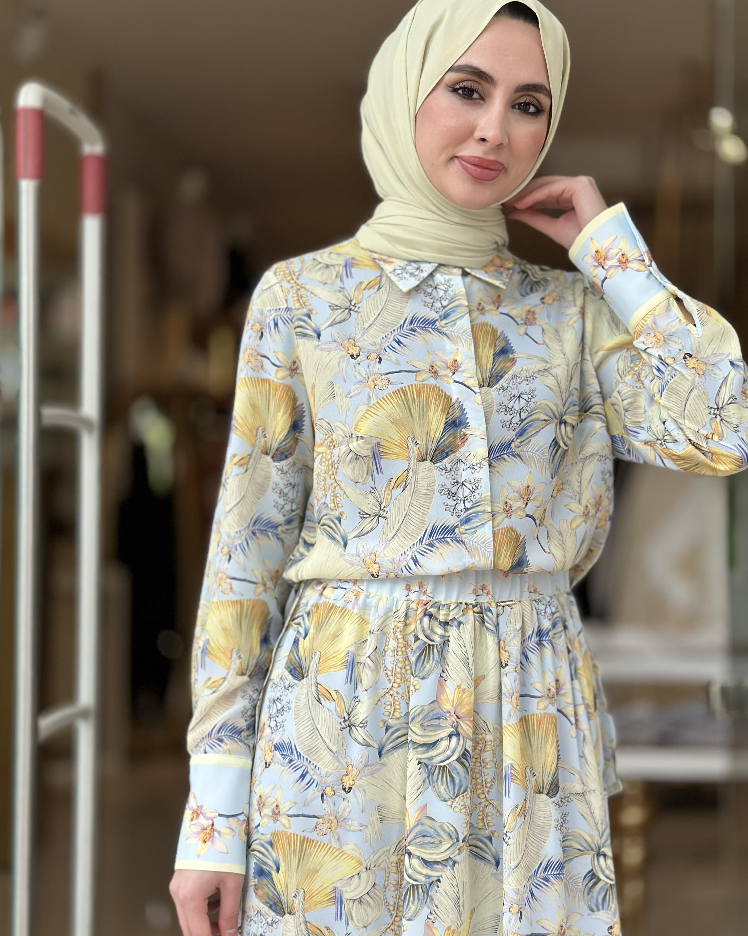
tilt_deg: +0.2
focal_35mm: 61
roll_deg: -0.8
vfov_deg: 31.0
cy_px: 466
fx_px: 1688
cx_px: 453
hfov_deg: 24.9
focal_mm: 6.86
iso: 80
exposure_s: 1/1395
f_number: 1.78
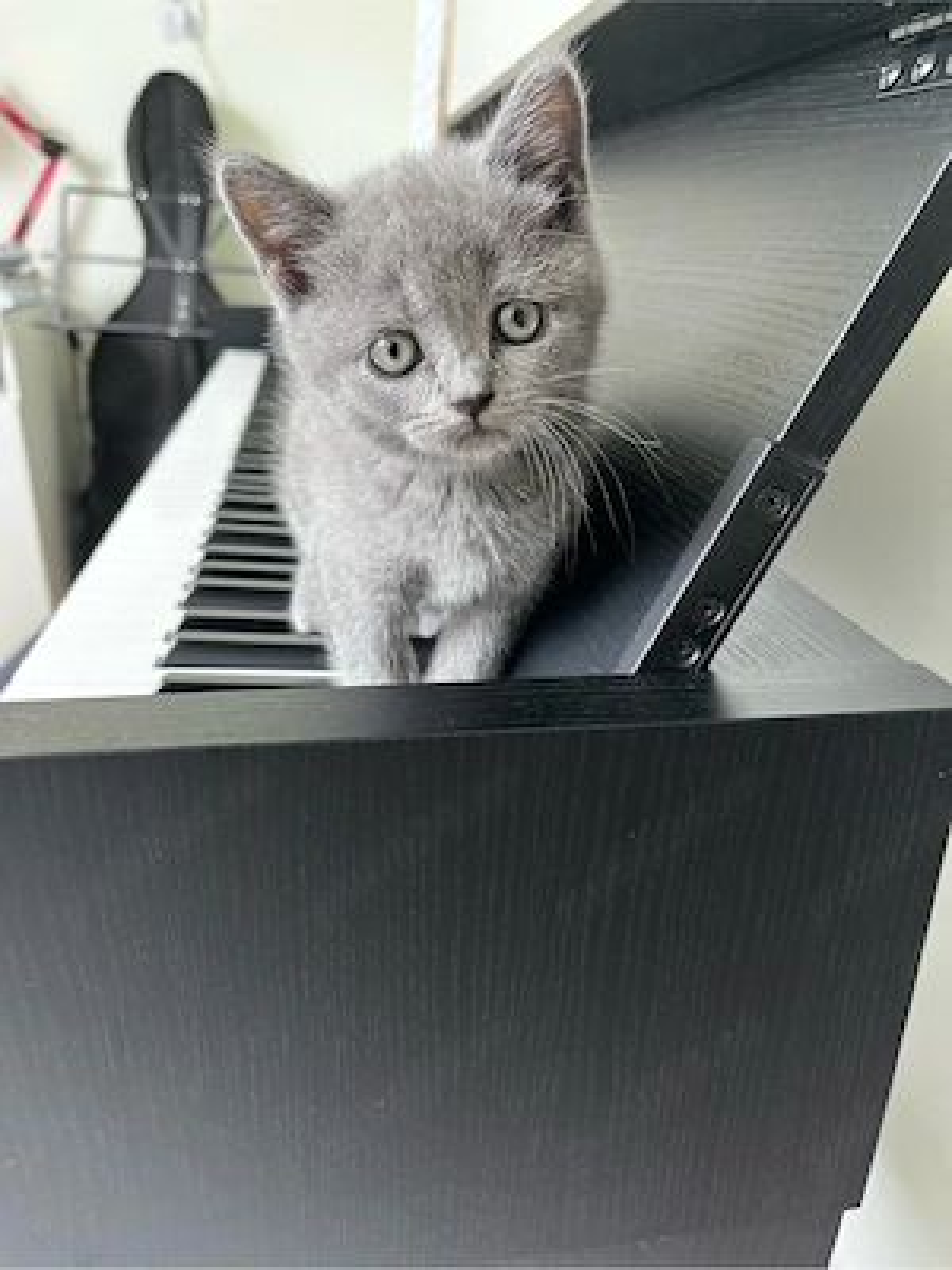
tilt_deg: -20.3
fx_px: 953
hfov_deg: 53.1
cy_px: 635
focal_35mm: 26
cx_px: 476
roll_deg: -0.7
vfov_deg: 67.3
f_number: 1.6
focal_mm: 5.1
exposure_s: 1/121
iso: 100
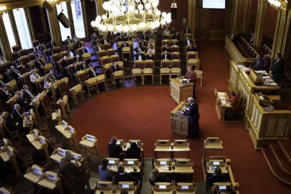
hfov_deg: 54.4
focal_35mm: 35
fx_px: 283
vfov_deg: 37.9
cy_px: 97
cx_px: 146
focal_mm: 35
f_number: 3.2
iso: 3200
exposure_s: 1/400
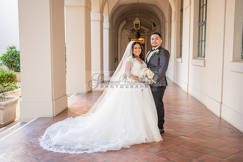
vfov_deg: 32.9
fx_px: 274
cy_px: 81
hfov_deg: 47.8
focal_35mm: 41
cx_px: 122
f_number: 2.8
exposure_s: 1/160
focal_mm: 35
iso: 800
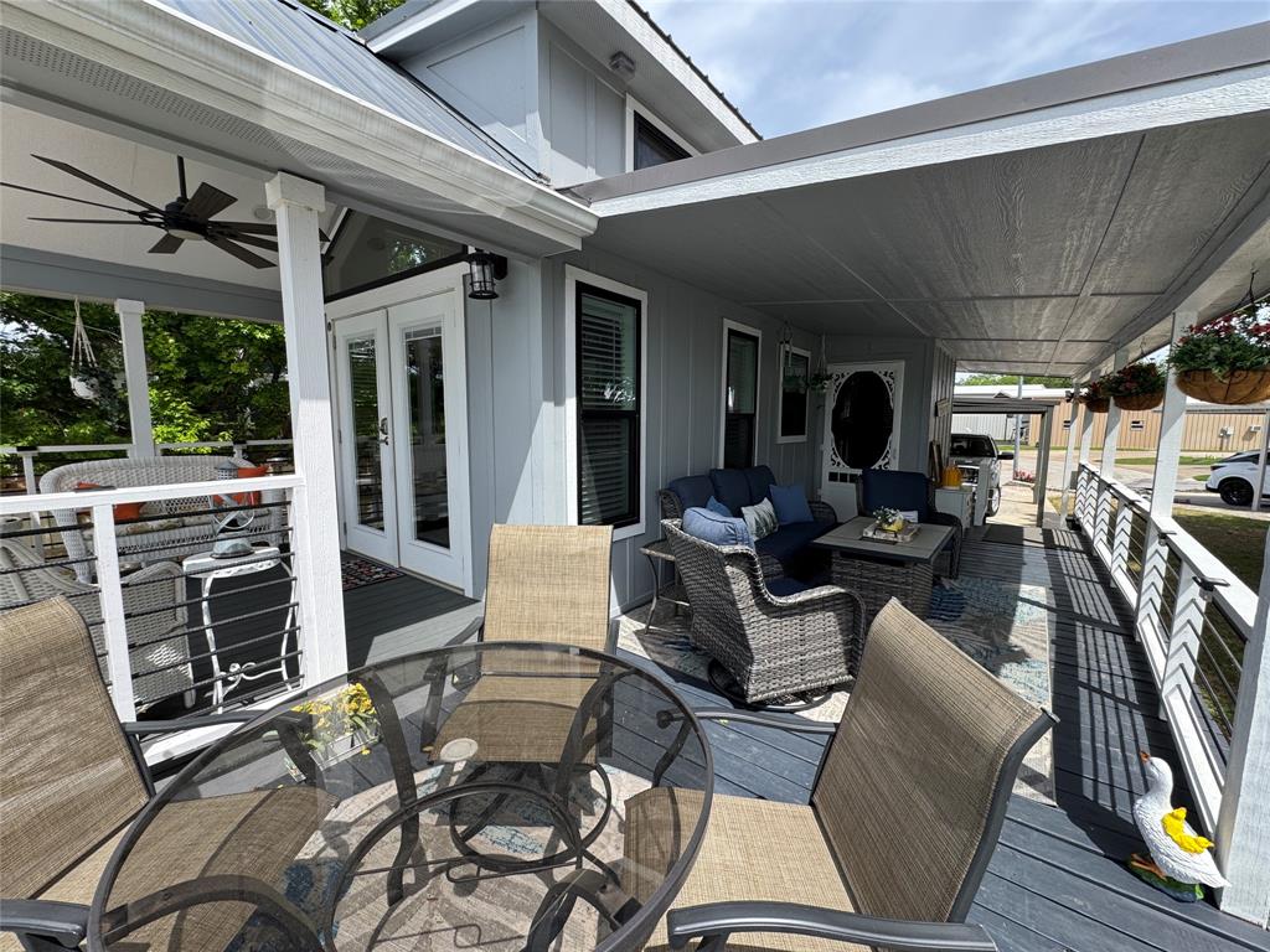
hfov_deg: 102.1
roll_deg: -0.2
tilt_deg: -7.1
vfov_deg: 85.7
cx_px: 635
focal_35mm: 14
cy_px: 476
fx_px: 514
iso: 50
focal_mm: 2.22
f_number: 2.2
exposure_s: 1/713
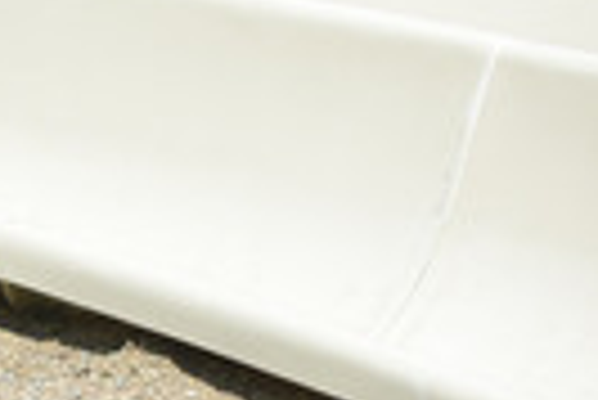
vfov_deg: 2.3
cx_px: -279
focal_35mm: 587
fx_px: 9761
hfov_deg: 3.5
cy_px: 178
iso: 400
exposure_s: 1/1250
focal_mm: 195
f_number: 6.3
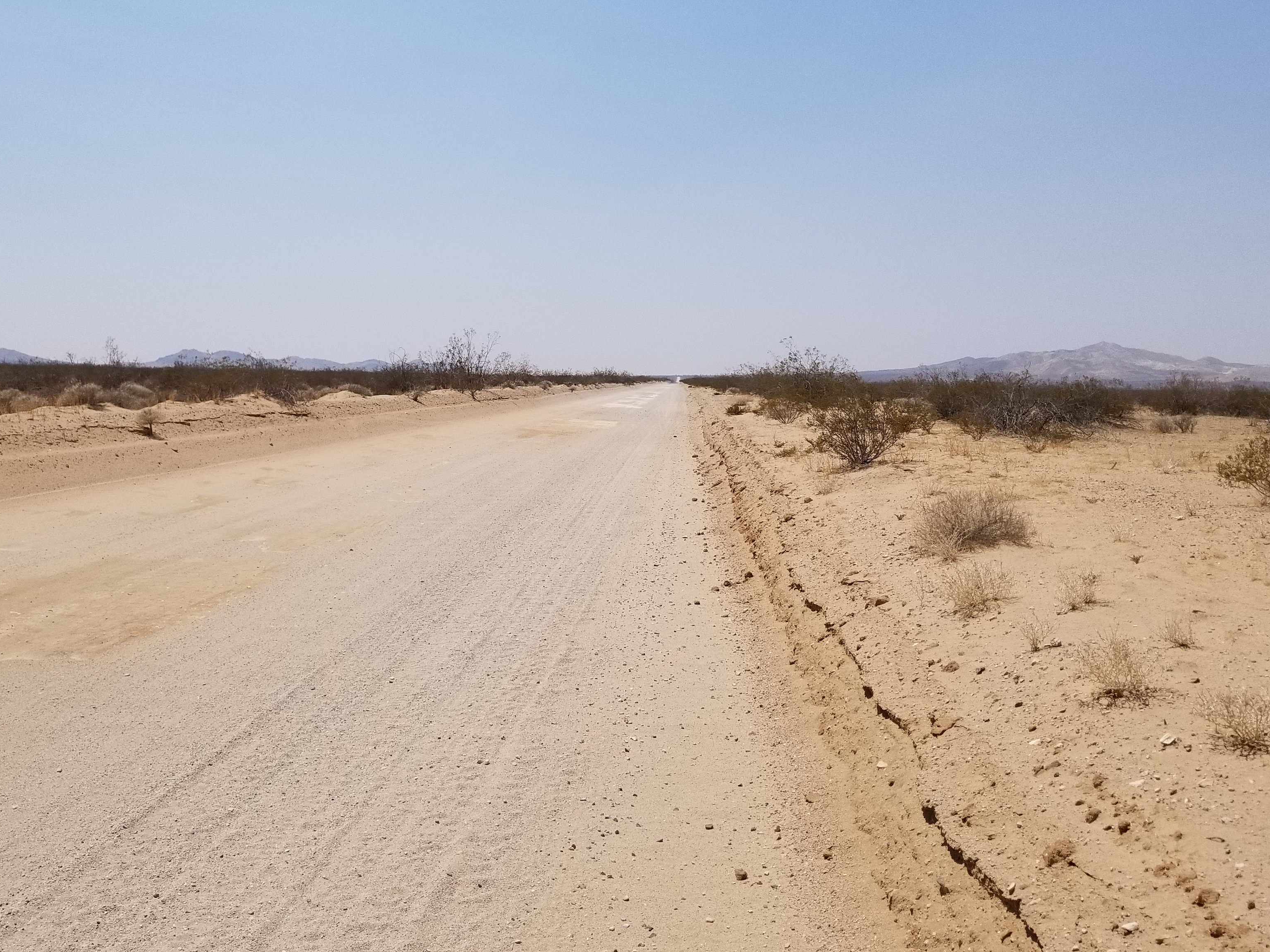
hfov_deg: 53.9
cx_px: 568
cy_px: 358
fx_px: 1247
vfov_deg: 41.5
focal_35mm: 34
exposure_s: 1/5072
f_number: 1.7
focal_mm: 4.25
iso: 50
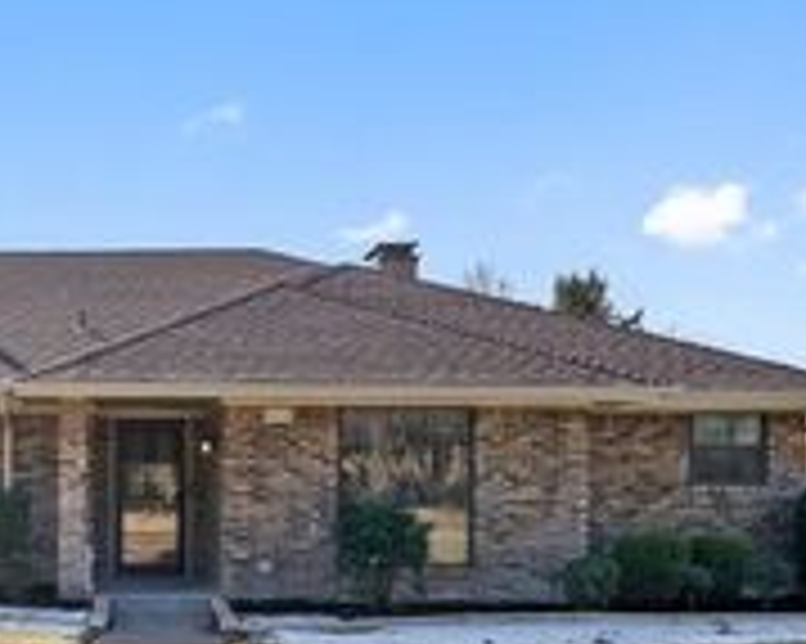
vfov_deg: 34.9
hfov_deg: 40.4
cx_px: 77
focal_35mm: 42
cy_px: 480
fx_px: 1001
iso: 320
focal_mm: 16
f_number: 8
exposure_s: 1/125
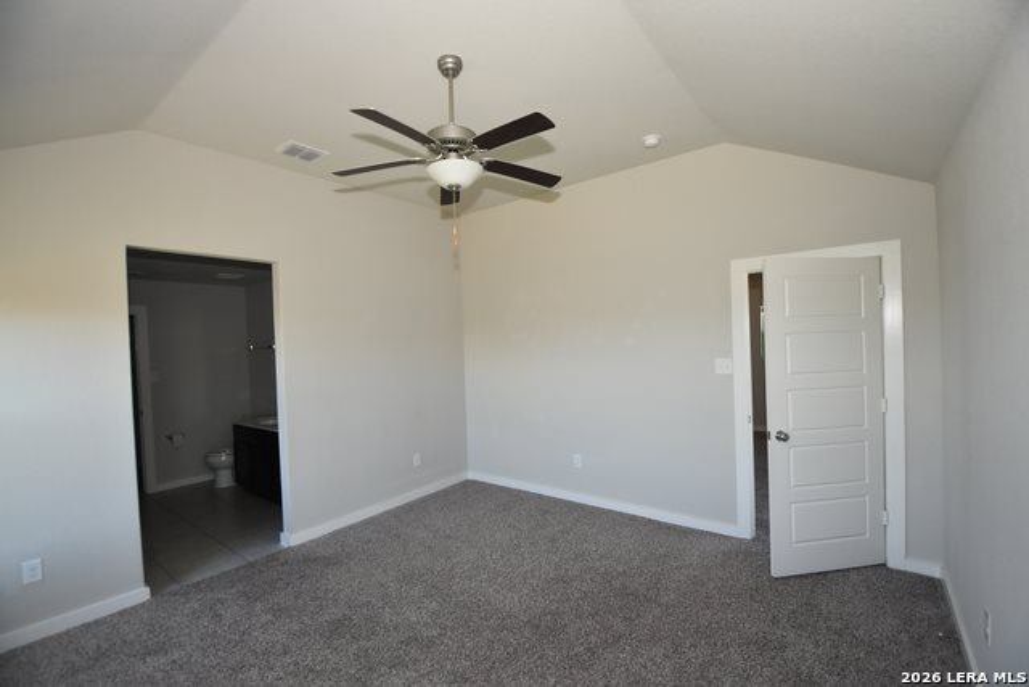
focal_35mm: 15
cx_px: 514
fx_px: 429
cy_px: 344
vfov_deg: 77.4
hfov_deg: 100.4
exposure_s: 1/160
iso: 800
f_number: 4.5
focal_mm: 10
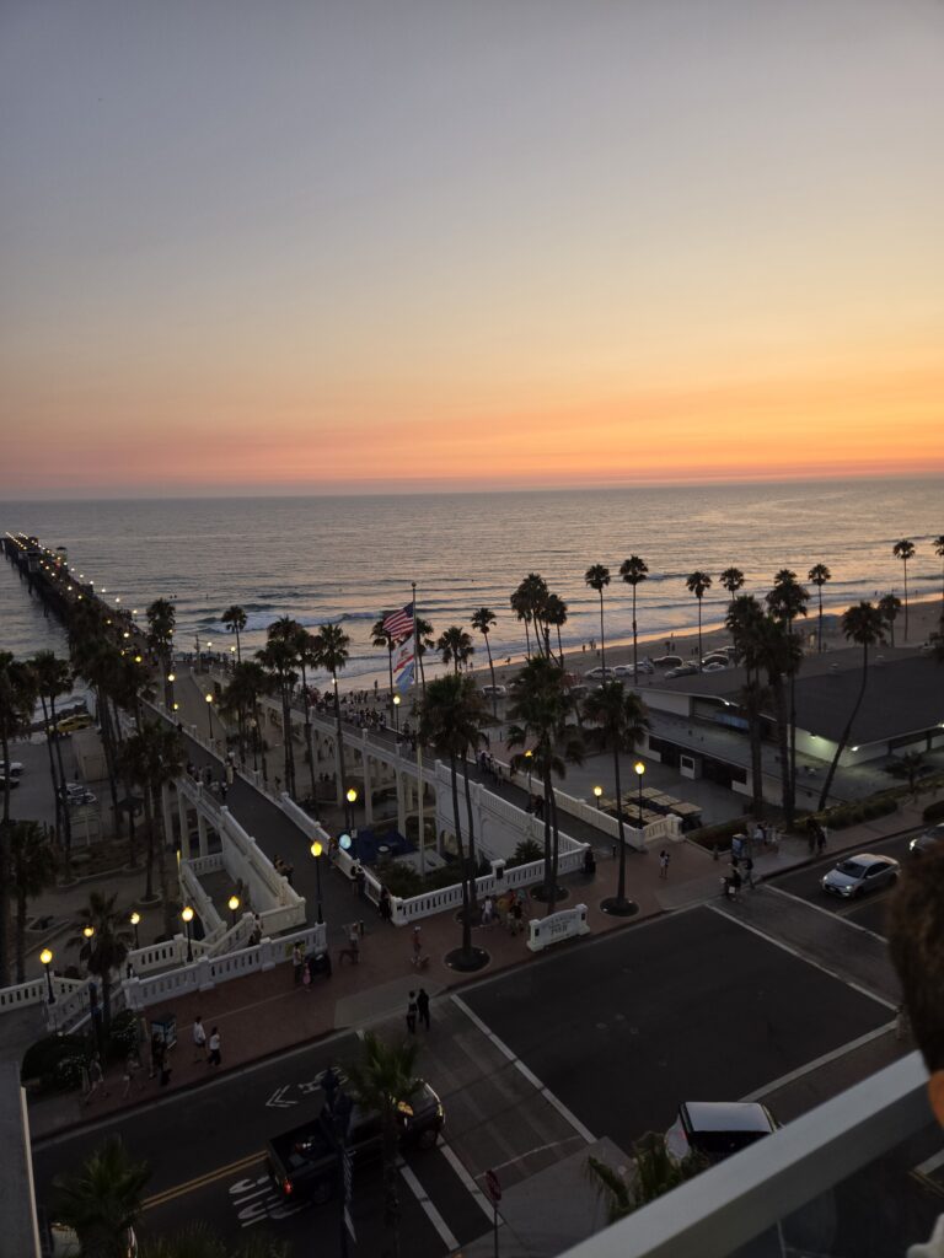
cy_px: 629
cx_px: 472
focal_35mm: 23
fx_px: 836
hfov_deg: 58.9
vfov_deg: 73.9
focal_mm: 5.4
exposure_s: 1/60
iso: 32
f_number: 1.8
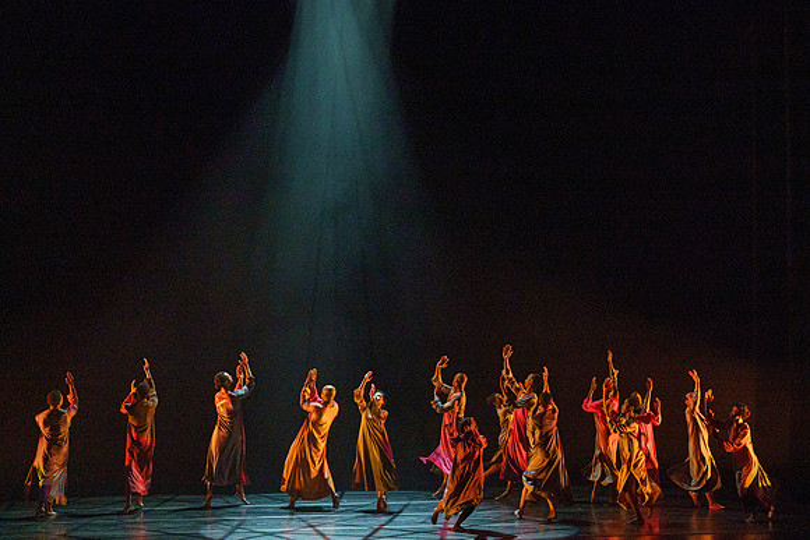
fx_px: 2648
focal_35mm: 118
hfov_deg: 17.4
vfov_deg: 11.7
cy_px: 246
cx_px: 477
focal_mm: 100
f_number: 5.6
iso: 6400
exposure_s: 1/250
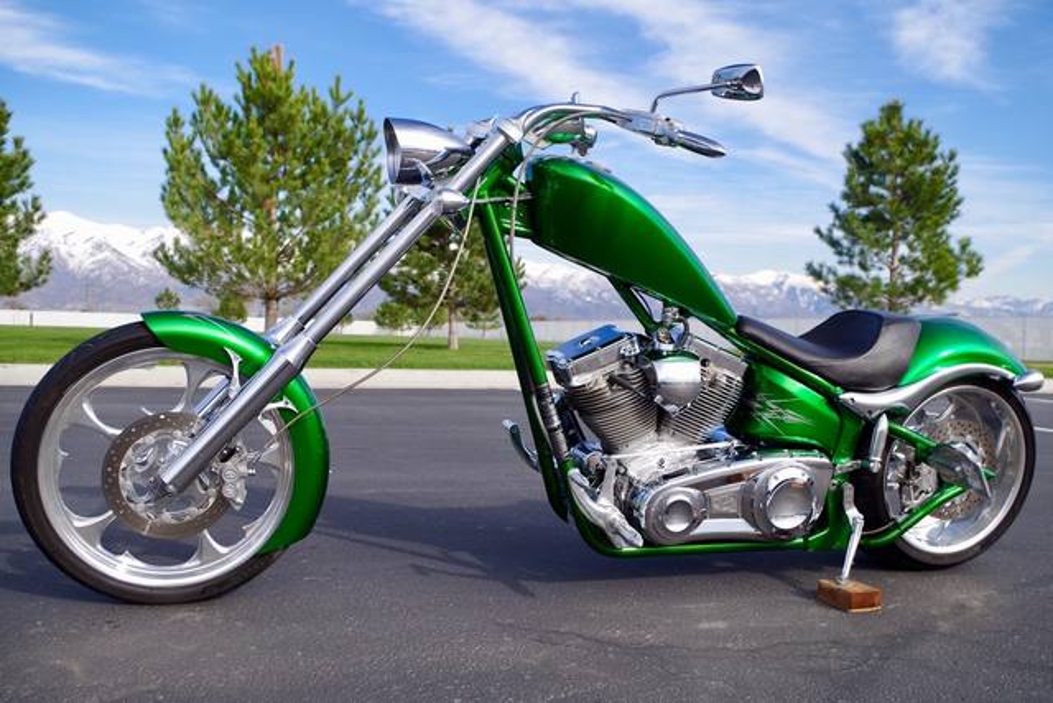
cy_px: 352
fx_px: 995
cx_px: 526
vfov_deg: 38.9
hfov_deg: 55.8
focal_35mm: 34
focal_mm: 23.13
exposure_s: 1/250
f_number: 5.6
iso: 100
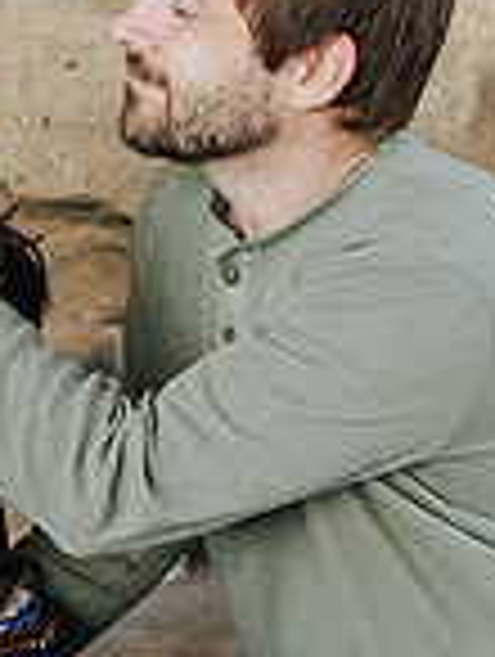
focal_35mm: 140
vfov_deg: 14.0
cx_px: 91
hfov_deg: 10.6
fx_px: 2662
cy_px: 439
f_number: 3.5
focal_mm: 35
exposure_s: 1/640
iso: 800
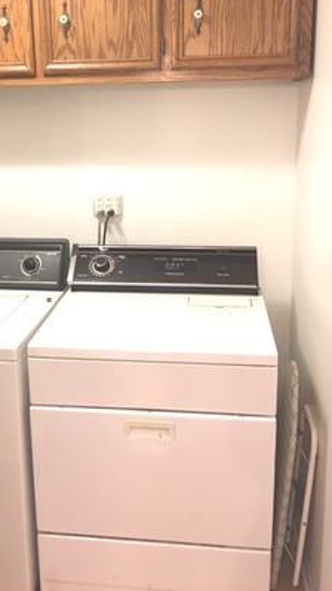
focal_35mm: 38
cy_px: 246
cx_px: 130
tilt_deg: -12.8
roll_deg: +2.2
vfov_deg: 52.6
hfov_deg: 31.0
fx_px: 596
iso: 160
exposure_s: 1/33
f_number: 2.2
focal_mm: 4.15
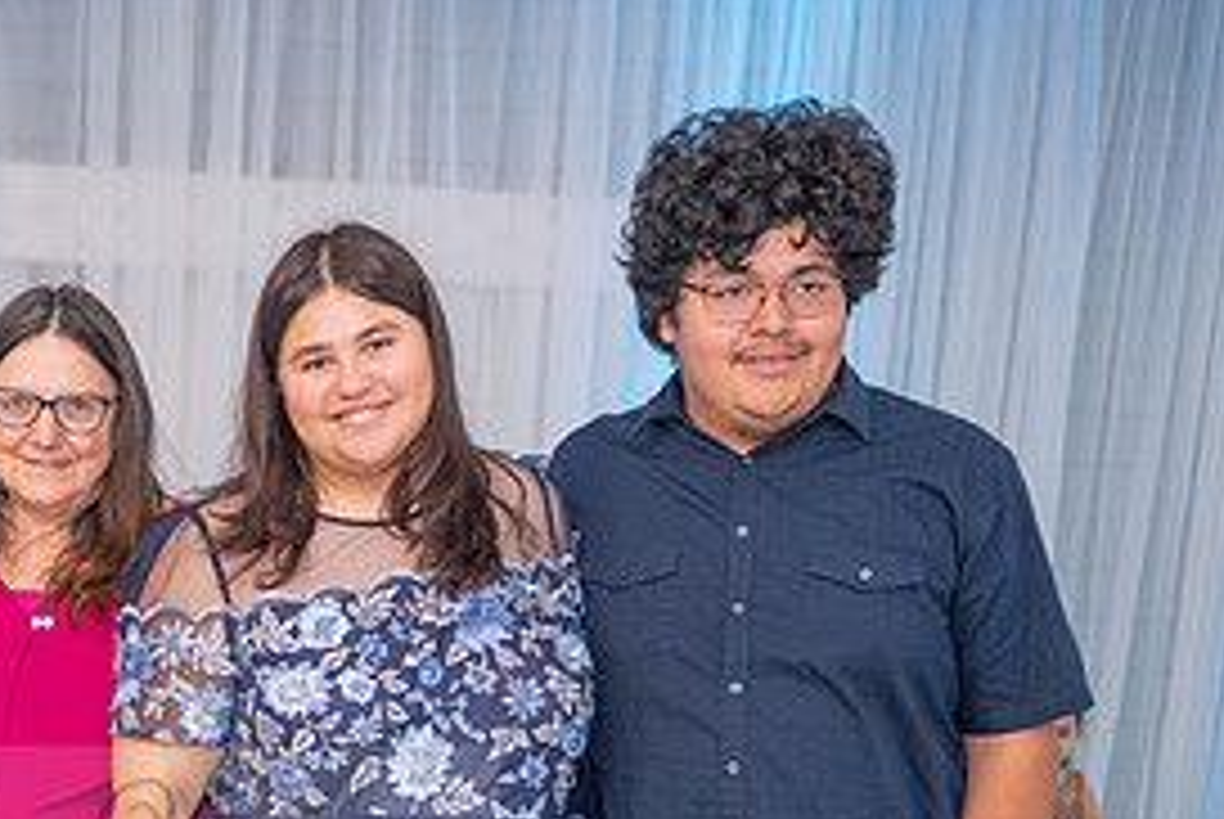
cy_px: 853
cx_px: 117
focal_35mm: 66
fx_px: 2246
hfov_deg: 29.2
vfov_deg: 19.9
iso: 1000
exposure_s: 1/160
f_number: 3.2
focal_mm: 31
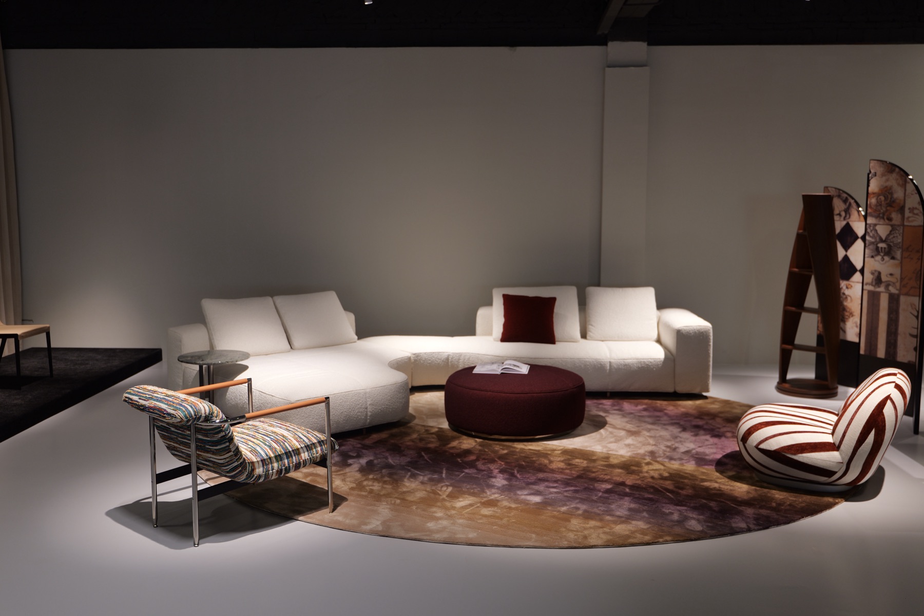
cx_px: 462
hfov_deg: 55.8
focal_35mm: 34
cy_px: 308
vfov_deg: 38.9
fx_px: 873
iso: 250
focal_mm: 34
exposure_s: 1/40
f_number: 2.8
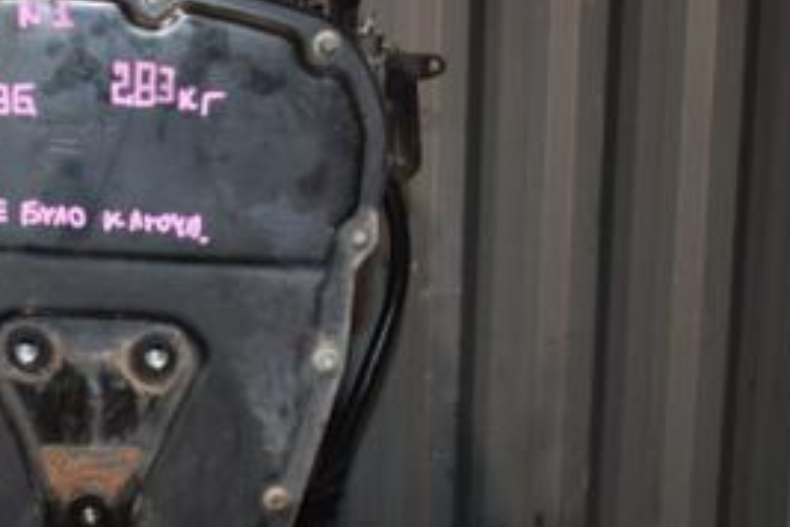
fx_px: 1777
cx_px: 86
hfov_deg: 24.4
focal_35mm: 81
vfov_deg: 16.7
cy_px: 426
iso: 800
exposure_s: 1/60
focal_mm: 24
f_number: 5
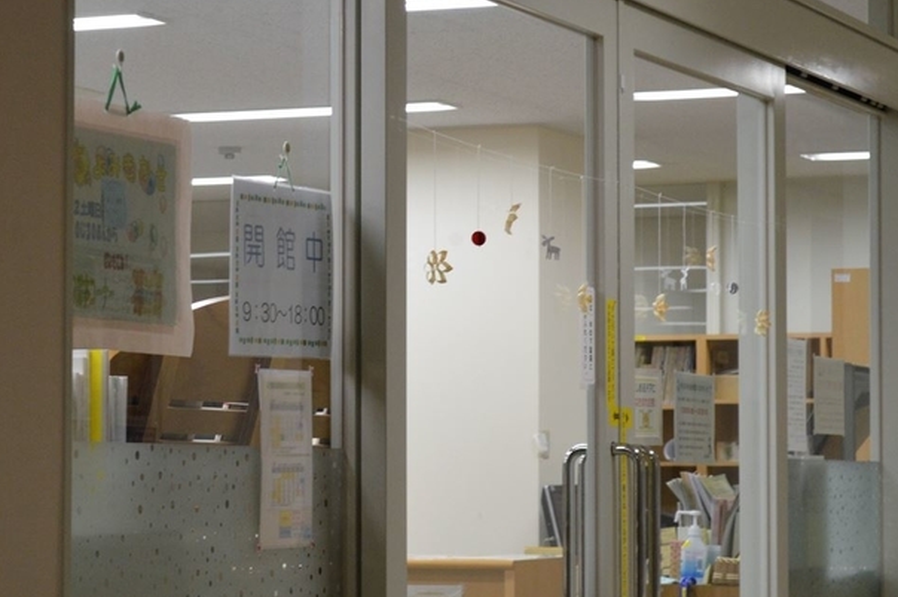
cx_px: 311
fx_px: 3041
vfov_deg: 11.2
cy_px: 295
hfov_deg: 16.8
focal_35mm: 122
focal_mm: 48
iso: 800
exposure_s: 1/80
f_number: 5.6
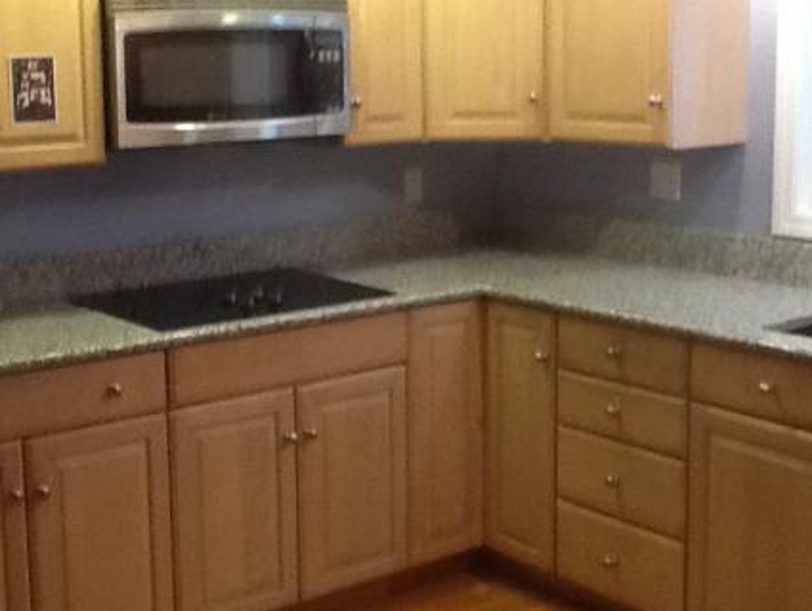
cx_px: 336
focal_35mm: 60
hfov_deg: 32.1
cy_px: 235
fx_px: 1409
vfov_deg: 24.4
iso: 200
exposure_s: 1/30
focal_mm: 2.03
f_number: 2.4
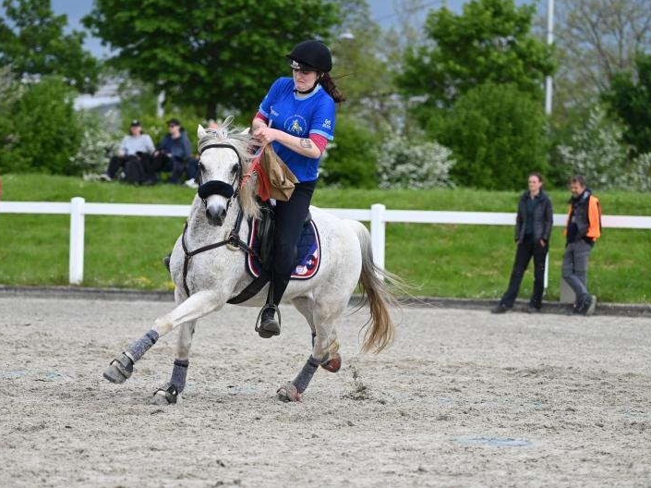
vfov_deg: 8.2
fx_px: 3383
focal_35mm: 180
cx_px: 306
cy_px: 244
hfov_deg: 11.0
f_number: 4.8
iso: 360
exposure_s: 1/1250
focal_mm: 165
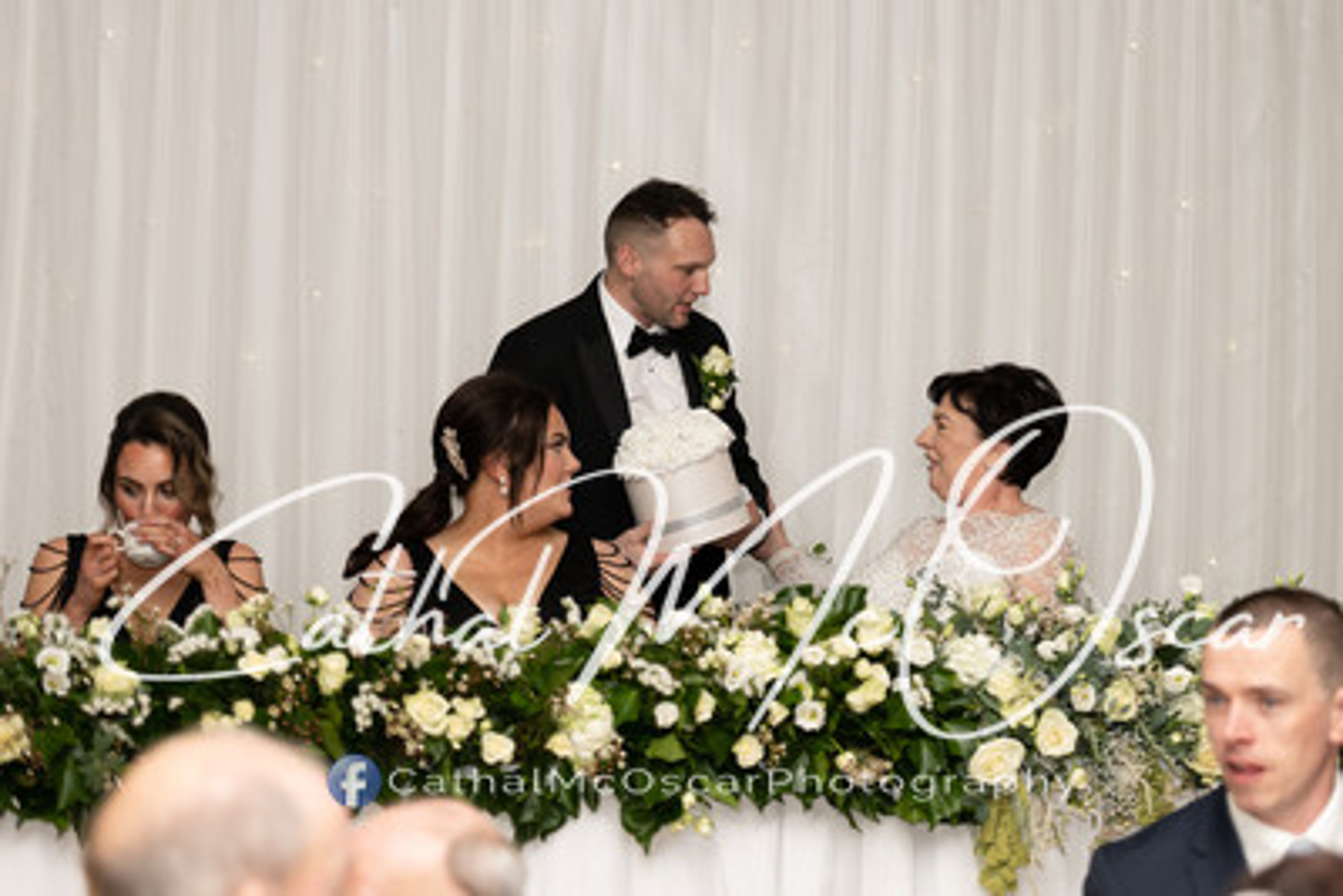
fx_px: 4246
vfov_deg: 12.0
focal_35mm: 114
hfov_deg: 18.0
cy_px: 381
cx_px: 772
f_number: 2.8
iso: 400
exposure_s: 1/200
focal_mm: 95
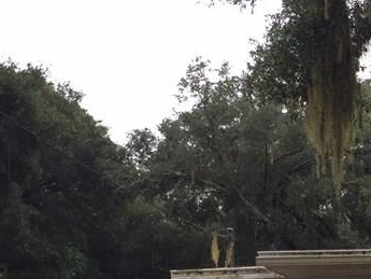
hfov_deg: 22.0
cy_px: 207
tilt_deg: +8.2
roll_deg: +1.6
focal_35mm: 86
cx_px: 358
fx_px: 922
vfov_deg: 17.1
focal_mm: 4.15
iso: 40
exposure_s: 1/120
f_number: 2.2
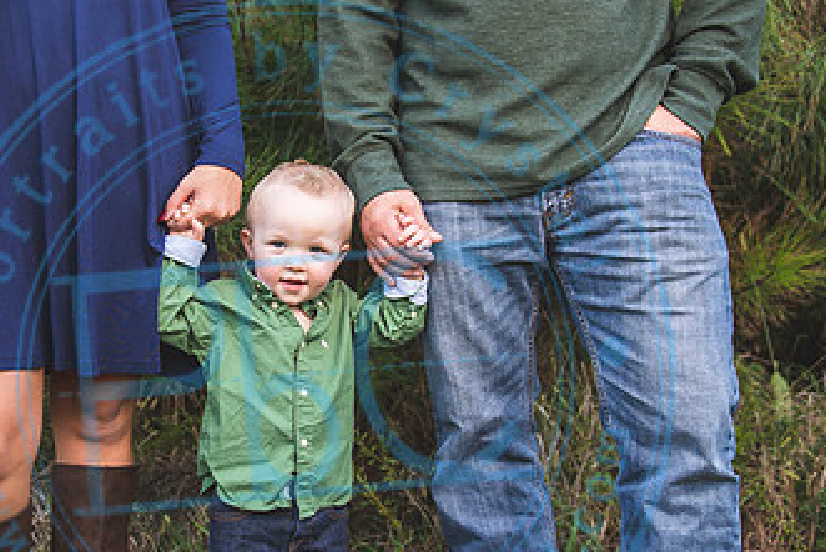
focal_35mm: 49
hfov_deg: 39.8
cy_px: 381
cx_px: 275
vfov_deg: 27.3
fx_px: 1125
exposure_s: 1/200
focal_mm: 28
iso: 200
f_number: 2.8
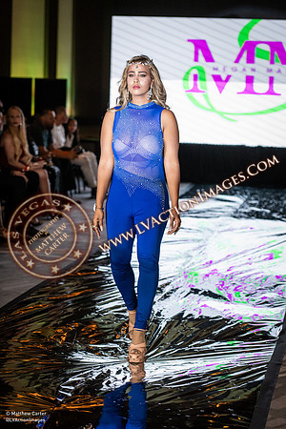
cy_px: 214
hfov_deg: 16.1
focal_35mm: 85
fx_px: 1013
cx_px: 143
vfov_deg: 23.9
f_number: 2.8
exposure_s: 1/800
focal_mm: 85
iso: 2500
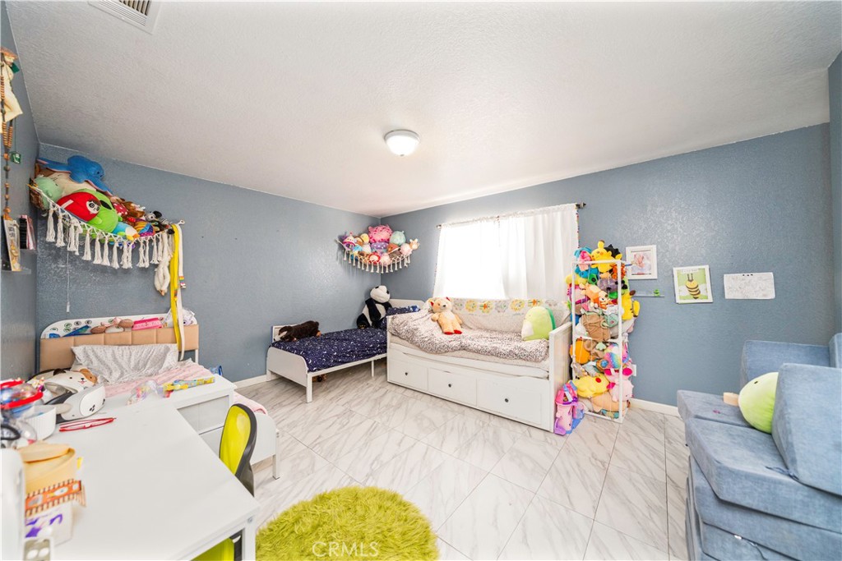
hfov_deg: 112.6
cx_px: 421
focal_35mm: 12
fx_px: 281
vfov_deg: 90.0
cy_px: 280
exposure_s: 1/160
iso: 640
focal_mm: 12
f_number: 4
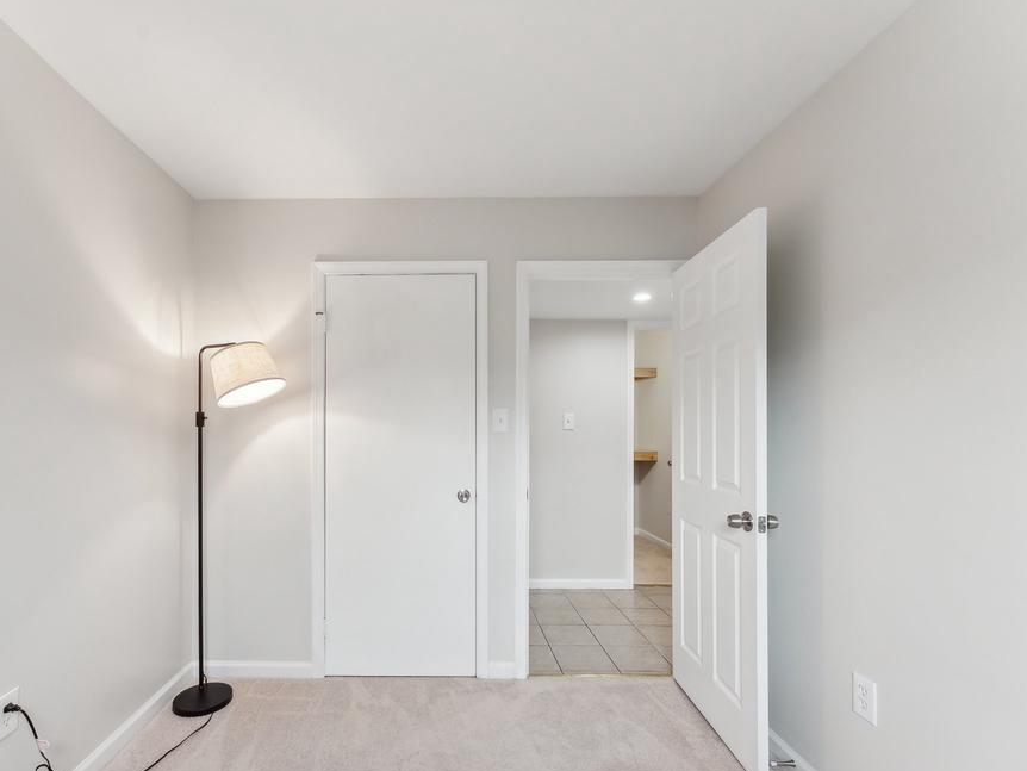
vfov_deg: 78.1
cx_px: 438
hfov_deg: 93.8
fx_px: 475
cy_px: 404
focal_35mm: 16
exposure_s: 1/13
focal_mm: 14
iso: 250
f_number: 9
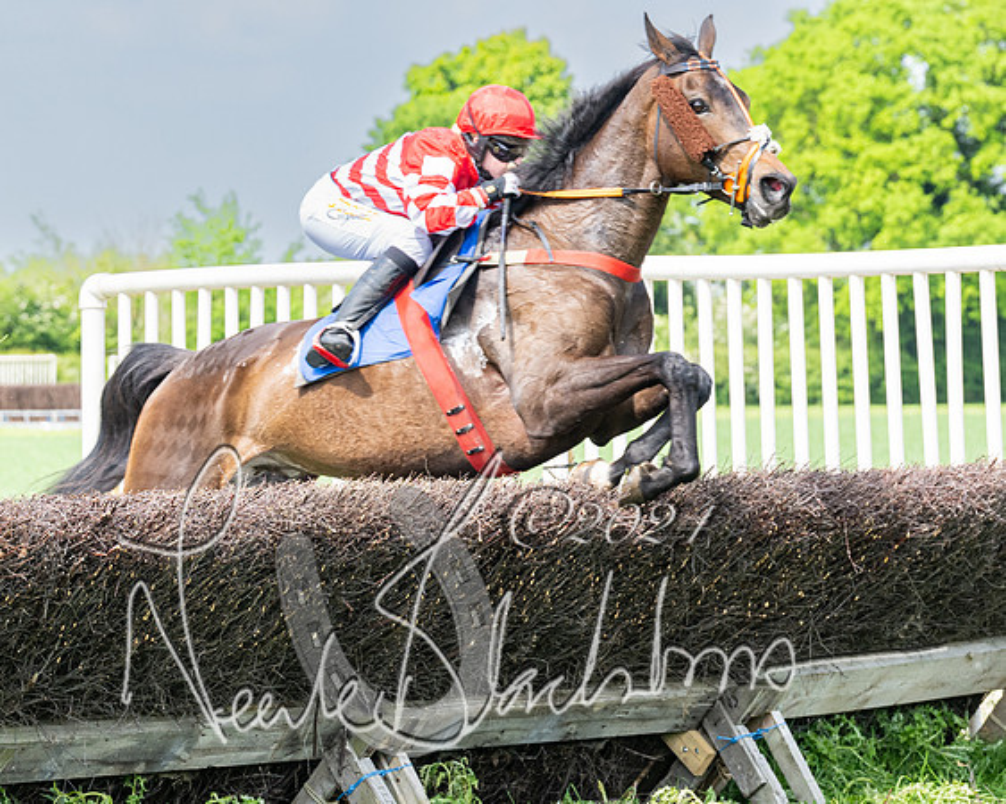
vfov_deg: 7.4
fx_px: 6215
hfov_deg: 9.2
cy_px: 487
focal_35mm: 209
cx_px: 348
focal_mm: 102
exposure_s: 1/800
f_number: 5
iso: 400
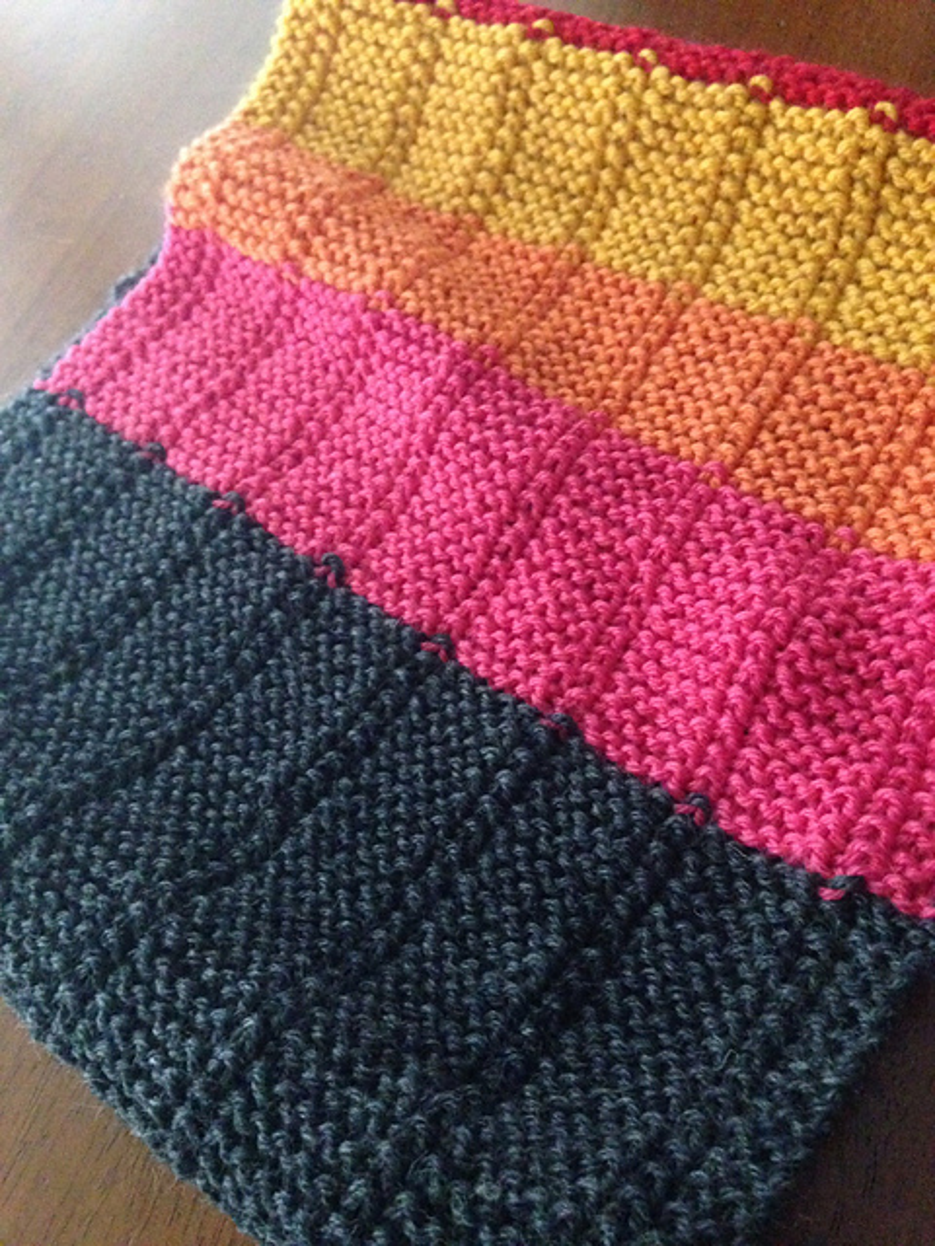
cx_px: 468
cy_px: 623
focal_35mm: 33
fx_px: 1188
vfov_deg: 55.4
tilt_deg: -56.1
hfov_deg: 42.9
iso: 800
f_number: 2.4
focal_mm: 4.12
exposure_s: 1/15
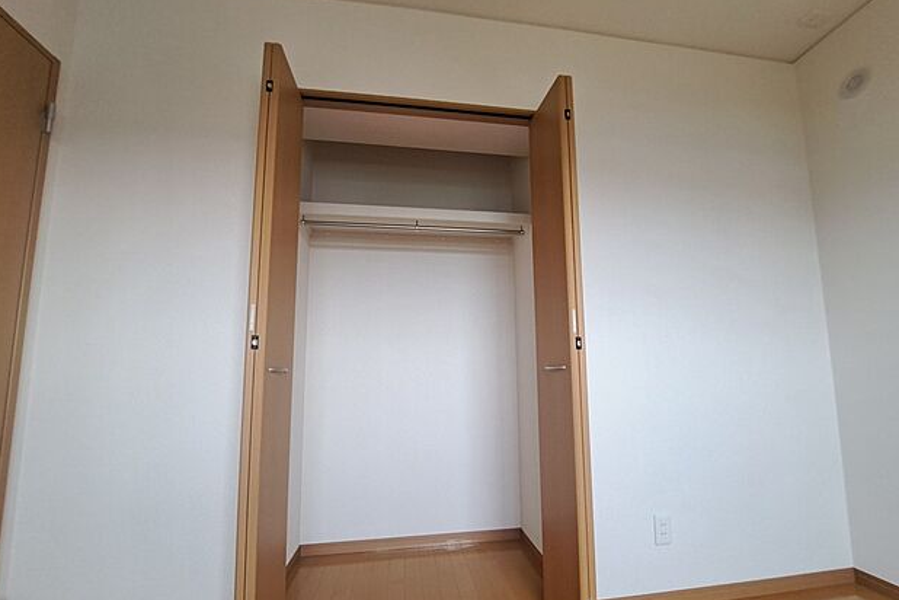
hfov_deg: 104.2
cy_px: 333
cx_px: 458
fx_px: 350
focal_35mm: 14
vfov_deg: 80.9
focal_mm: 1.74
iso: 200
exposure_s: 1/50
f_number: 2.2
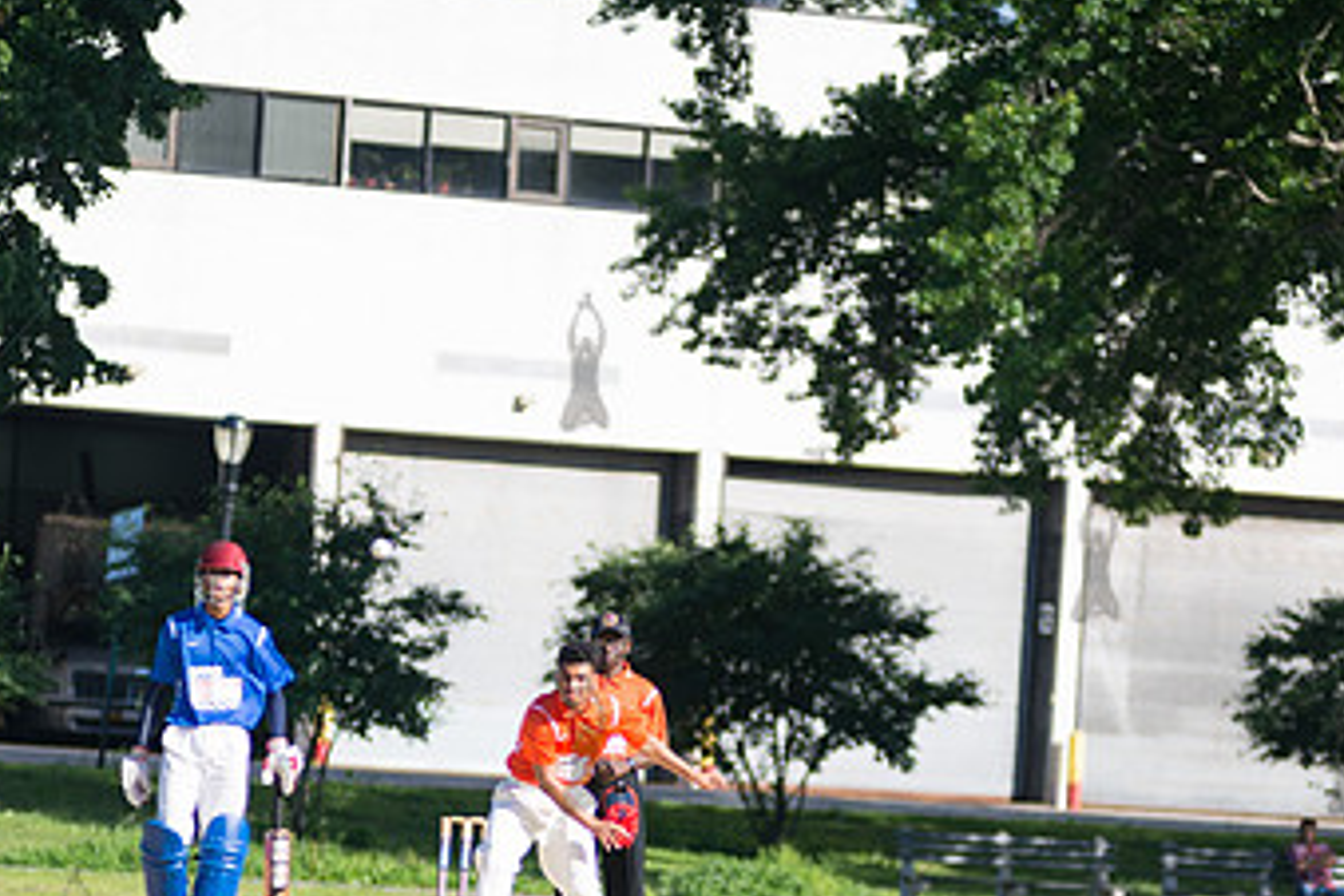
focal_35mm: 342
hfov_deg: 6.0
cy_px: 743
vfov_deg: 4.0
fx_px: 12767
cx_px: 583
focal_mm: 200
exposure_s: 1/2000
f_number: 2.8
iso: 200
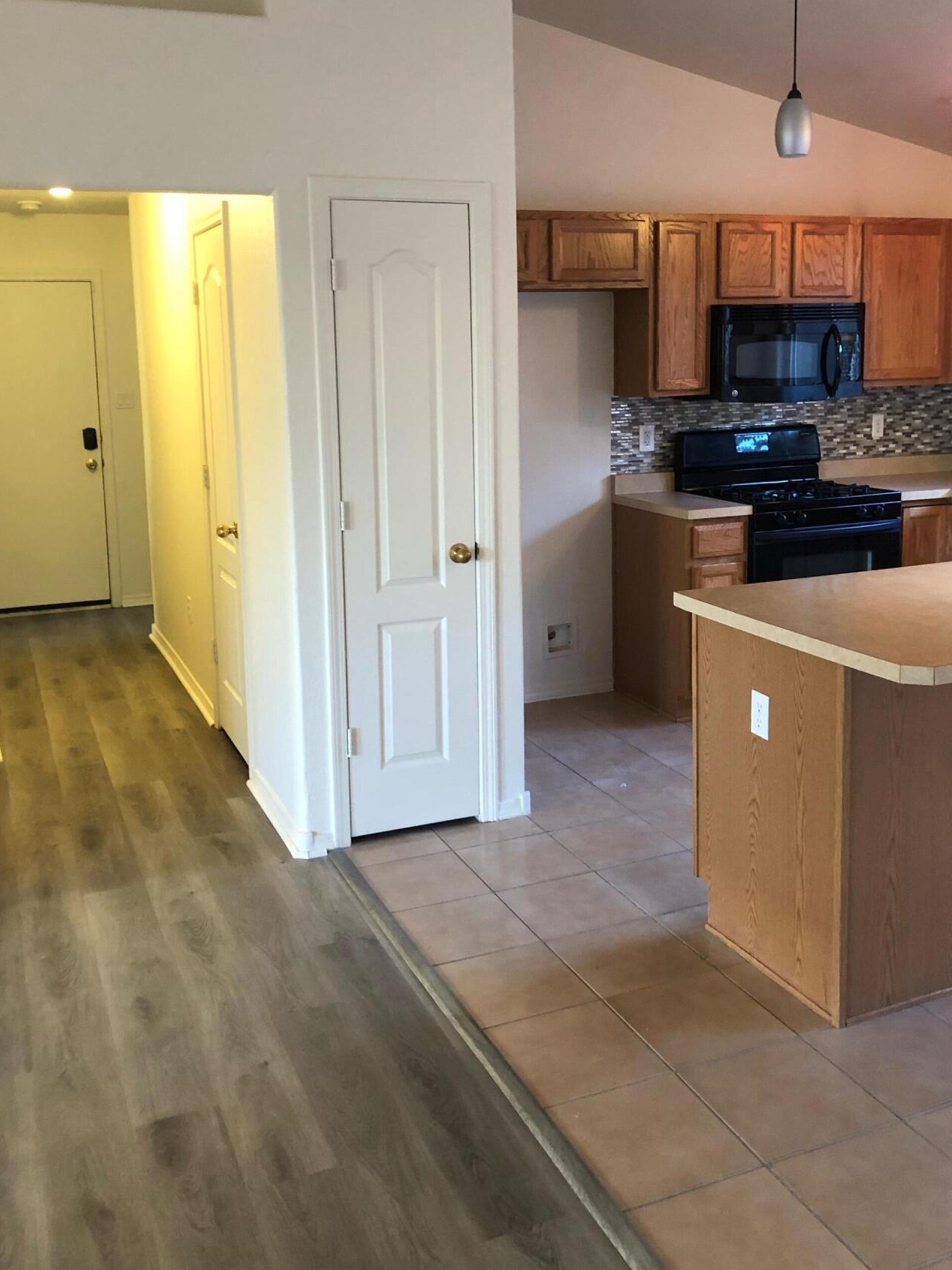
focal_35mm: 33
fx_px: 1210
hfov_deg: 42.9
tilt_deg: -8.2
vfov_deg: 55.1
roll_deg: +0.8
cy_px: 534
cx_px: 457
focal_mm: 3.99
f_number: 1.8
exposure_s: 1/15
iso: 64
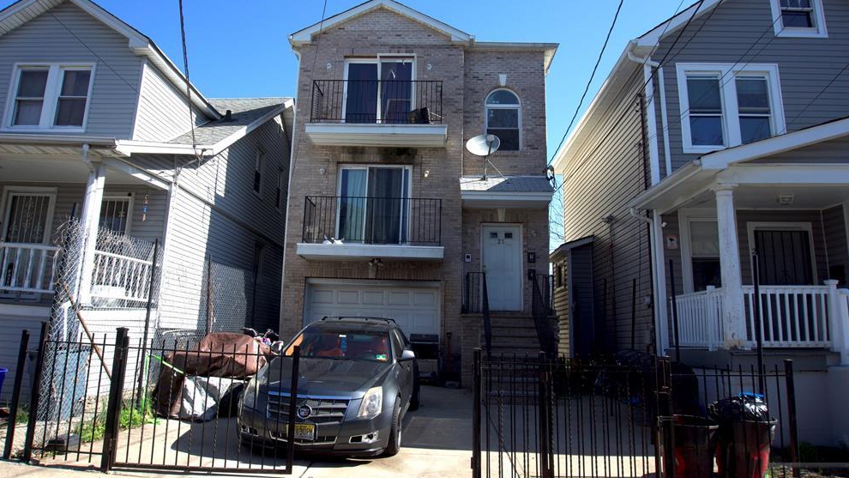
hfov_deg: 71.9
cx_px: 417
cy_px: 212
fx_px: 585
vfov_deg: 44.3
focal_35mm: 26
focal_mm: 16
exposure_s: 1/200
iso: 100
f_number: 9
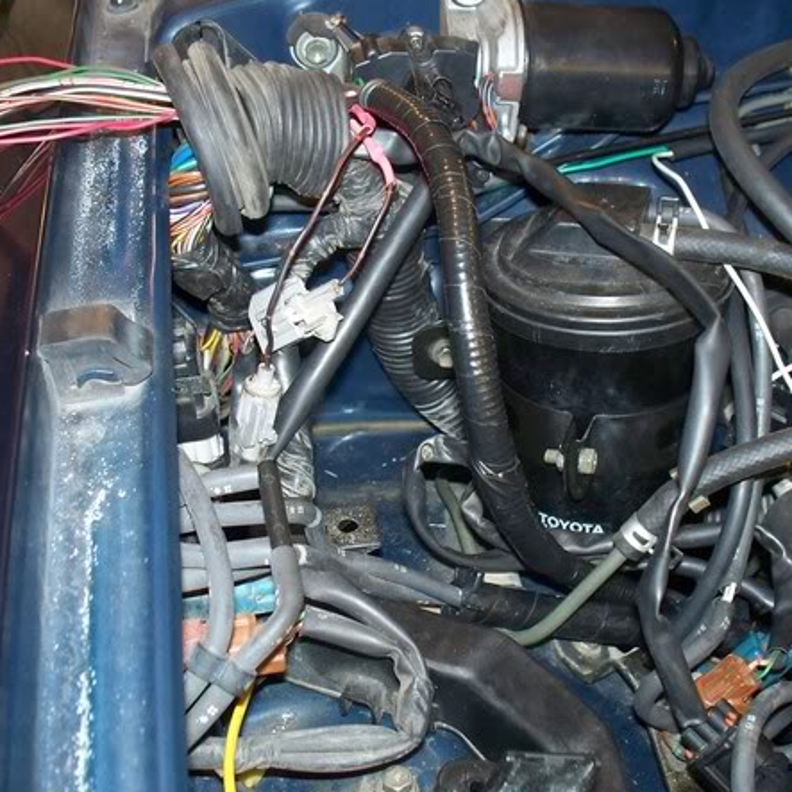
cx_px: 383
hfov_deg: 36.8
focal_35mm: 46
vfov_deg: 36.8
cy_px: 386
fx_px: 1191
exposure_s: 1/30
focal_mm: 7.5
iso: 200
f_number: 2.8
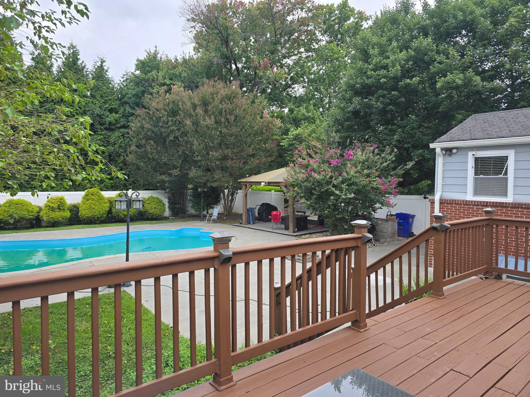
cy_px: 198
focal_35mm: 23
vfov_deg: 58.9
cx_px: 265
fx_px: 352
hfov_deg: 73.9
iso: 16
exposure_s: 1/180
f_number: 1.7
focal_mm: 6.3
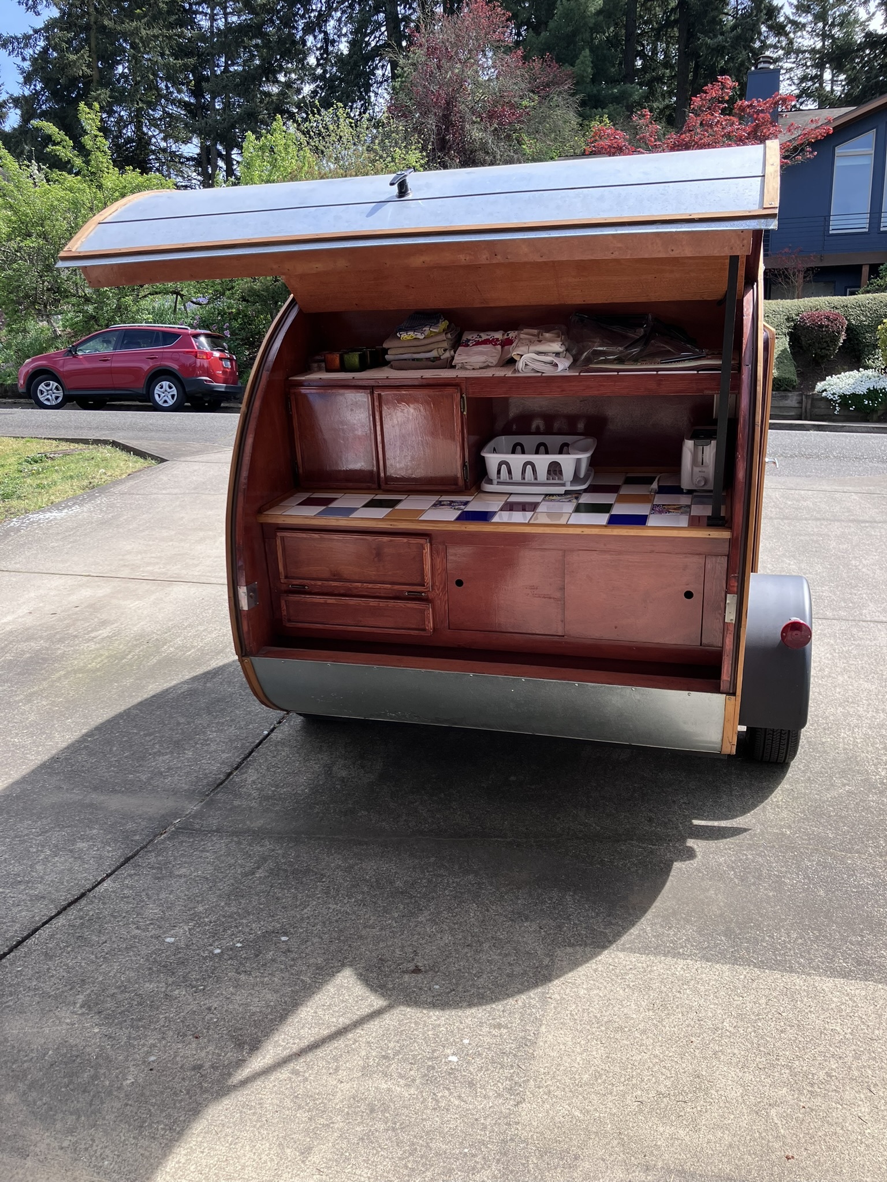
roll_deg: +1.0
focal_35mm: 28
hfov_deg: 49.7
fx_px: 957
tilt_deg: -10.2
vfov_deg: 63.4
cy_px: 591
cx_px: 444
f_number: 1.8
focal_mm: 3.99
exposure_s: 1/552
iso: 32
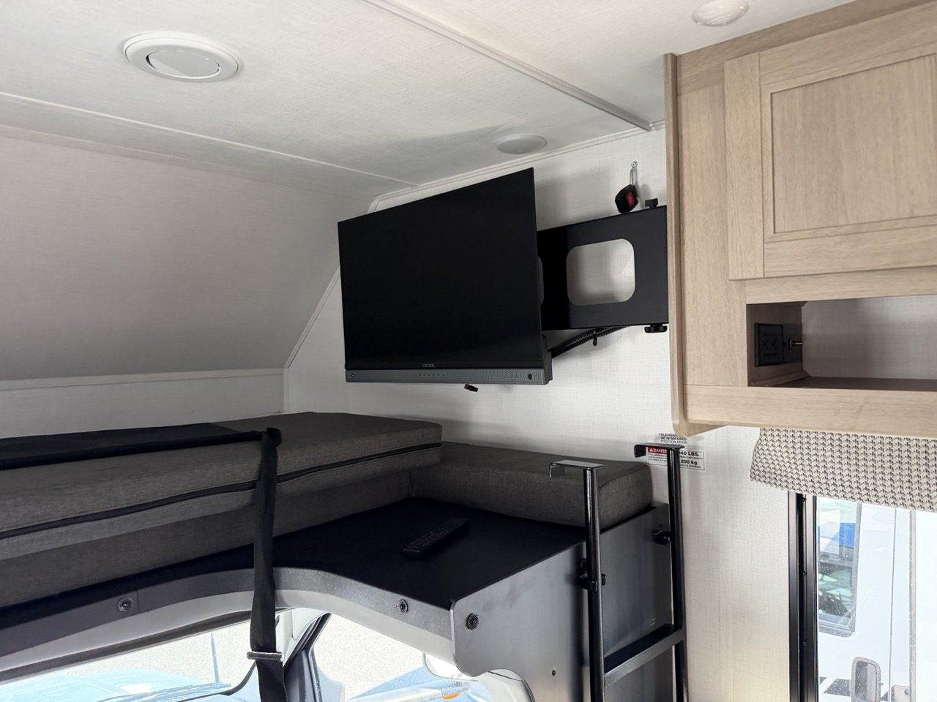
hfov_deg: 71.6
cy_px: 351
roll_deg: -0.4
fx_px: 650
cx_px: 468
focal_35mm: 24
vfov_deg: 56.8
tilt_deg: -0.7
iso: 200
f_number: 1.78
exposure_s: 1/61
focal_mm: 6.76
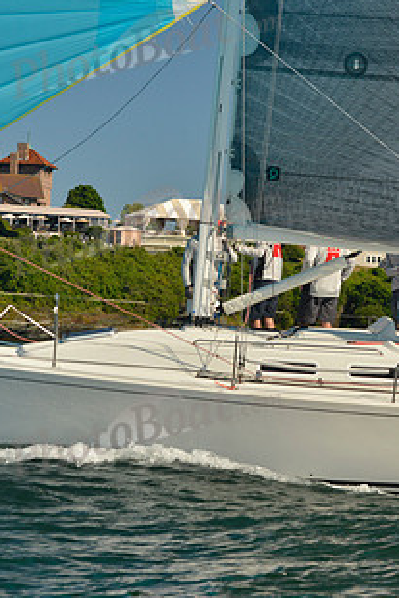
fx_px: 2175
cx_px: 384
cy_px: 300
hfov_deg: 10.4
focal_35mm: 131
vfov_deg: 15.6
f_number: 6.3
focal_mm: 70
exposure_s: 1/1250
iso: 400
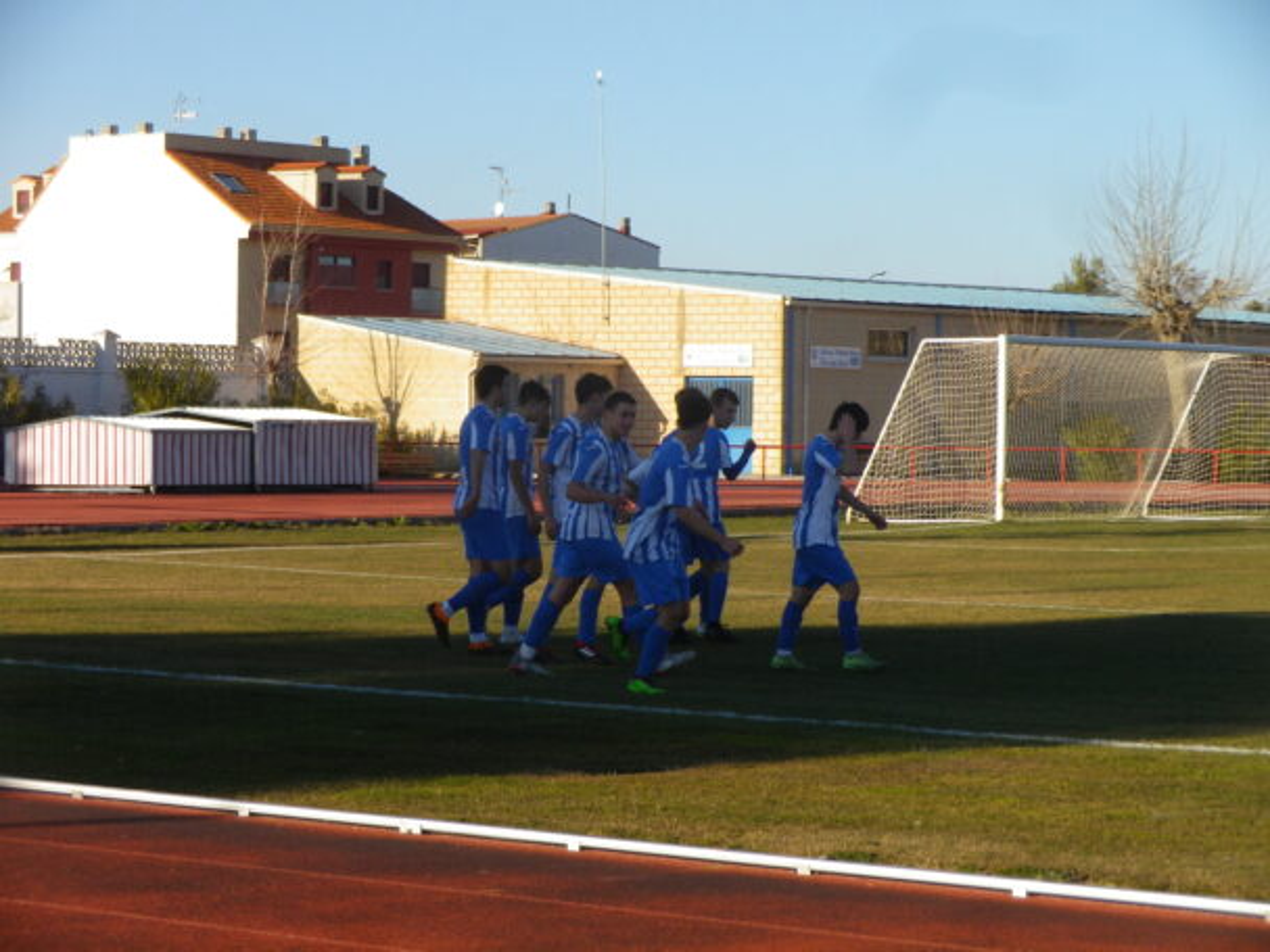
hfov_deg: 18.4
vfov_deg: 13.8
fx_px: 3926
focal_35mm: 107
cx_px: 635
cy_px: 476
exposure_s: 1/400
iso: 80
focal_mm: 19.1
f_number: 5.1
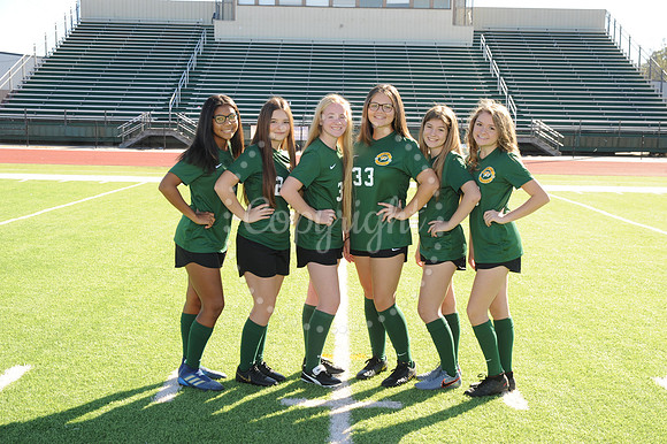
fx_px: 889
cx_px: 334
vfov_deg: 28.0
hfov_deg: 41.1
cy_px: 222
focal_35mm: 48
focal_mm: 48
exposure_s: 1/125
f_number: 10
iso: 400
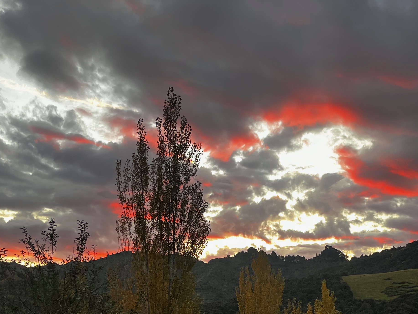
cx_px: 266
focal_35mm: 57
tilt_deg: +0.4
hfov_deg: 33.6
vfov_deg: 24.4
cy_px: 322
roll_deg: +1.1
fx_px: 688
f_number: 1.6
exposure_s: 1/121
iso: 80
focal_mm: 5.1
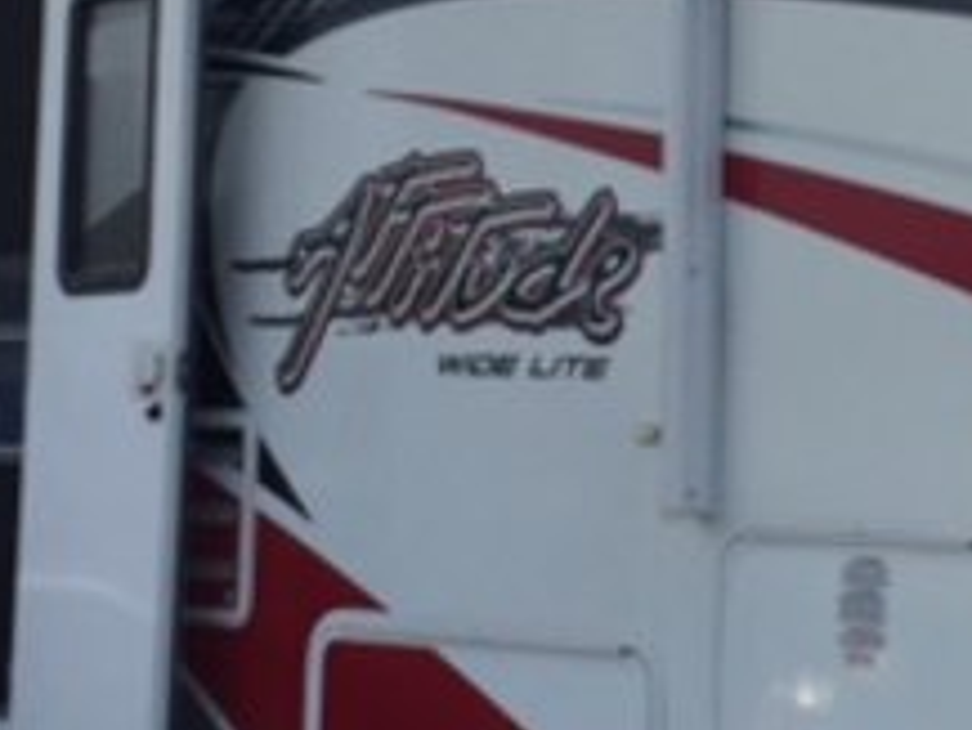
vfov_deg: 13.7
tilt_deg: +6.8
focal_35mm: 107
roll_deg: -0.4
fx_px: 3006
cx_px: 797
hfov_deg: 18.2
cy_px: 72
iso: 32
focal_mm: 4.15
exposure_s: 1/2083
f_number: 2.2
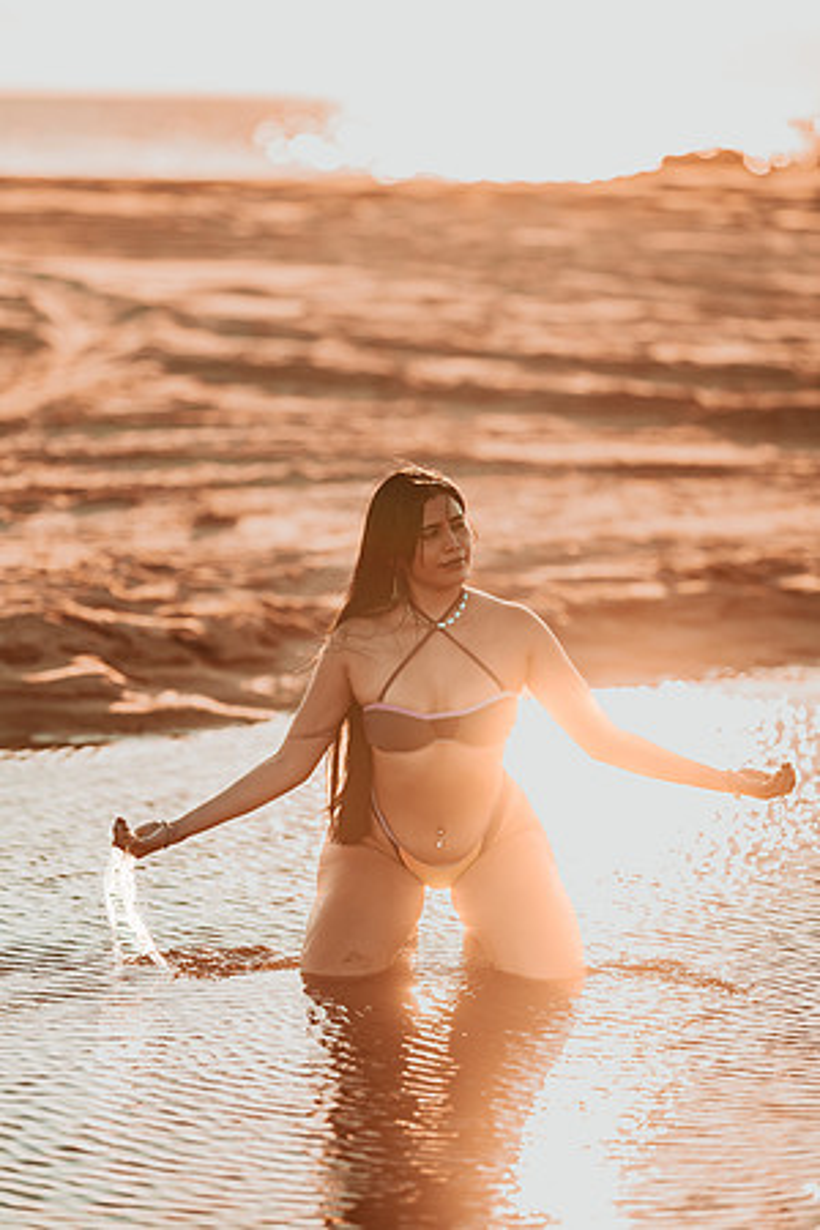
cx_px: 410
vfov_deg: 15.2
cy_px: 615
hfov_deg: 10.2
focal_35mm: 135
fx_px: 4612
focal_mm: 135
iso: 100
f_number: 1.8
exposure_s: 1/3200
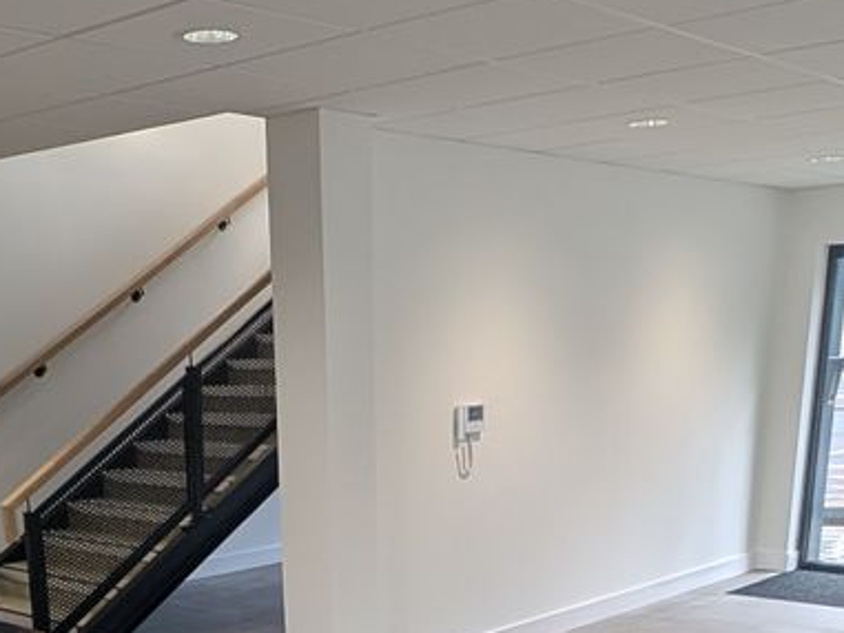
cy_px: 749
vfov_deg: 33.5
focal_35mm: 35
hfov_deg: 52.3
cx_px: 348
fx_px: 854
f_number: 1.95
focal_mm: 2.23
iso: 31
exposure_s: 1/68.5
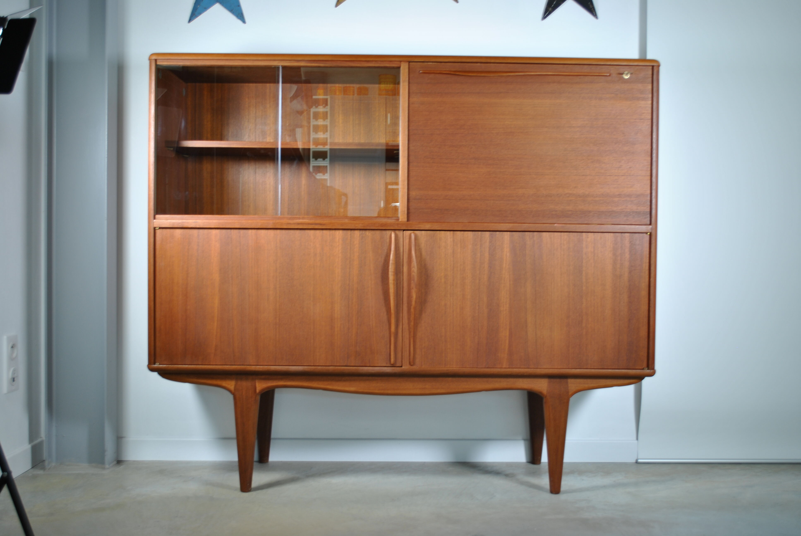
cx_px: 400
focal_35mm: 42
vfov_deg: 32.0
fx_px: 936
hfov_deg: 46.3
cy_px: 268
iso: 100
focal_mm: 28
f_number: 4.5
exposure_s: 1/13
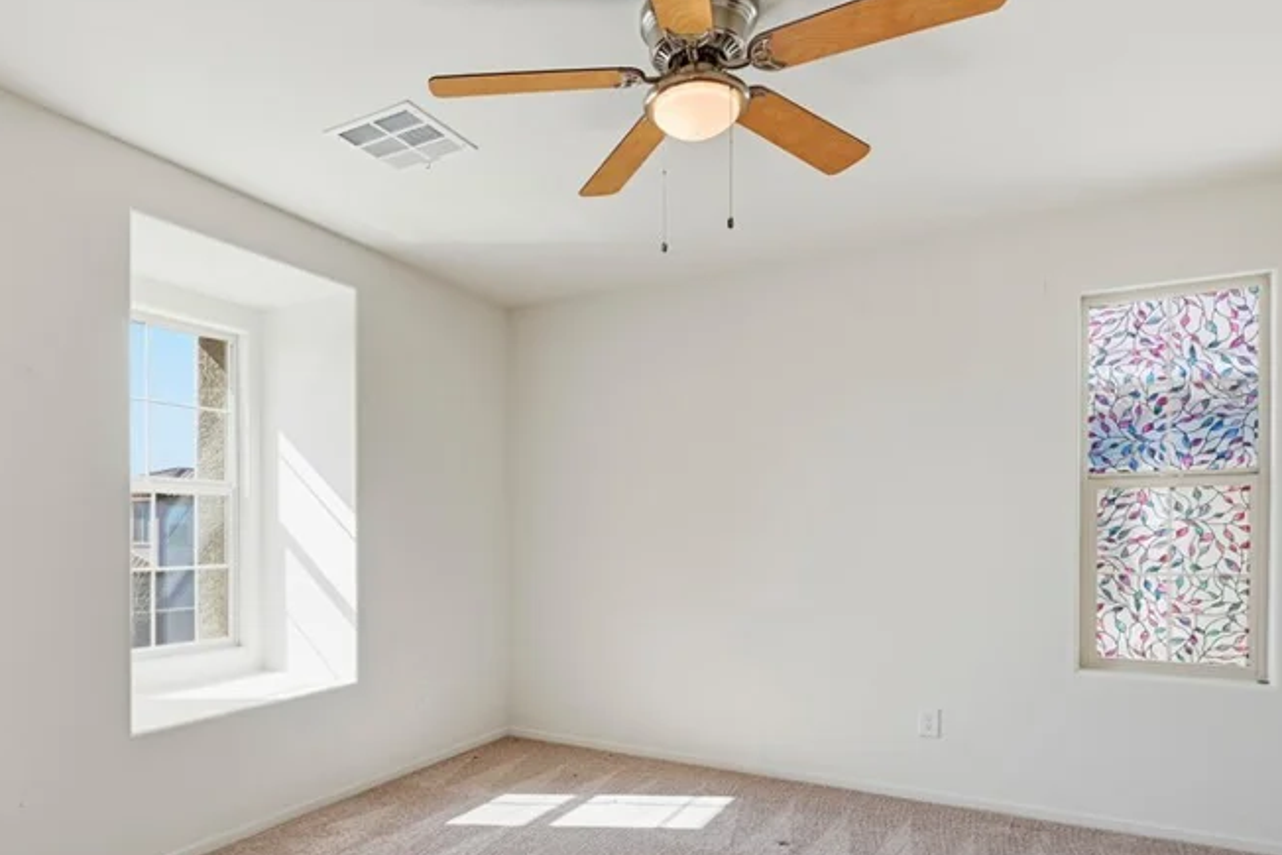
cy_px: 547
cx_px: 531
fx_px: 784
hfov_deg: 77.9
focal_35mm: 22
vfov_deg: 56.4
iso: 500
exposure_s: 1/800
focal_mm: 14
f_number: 10
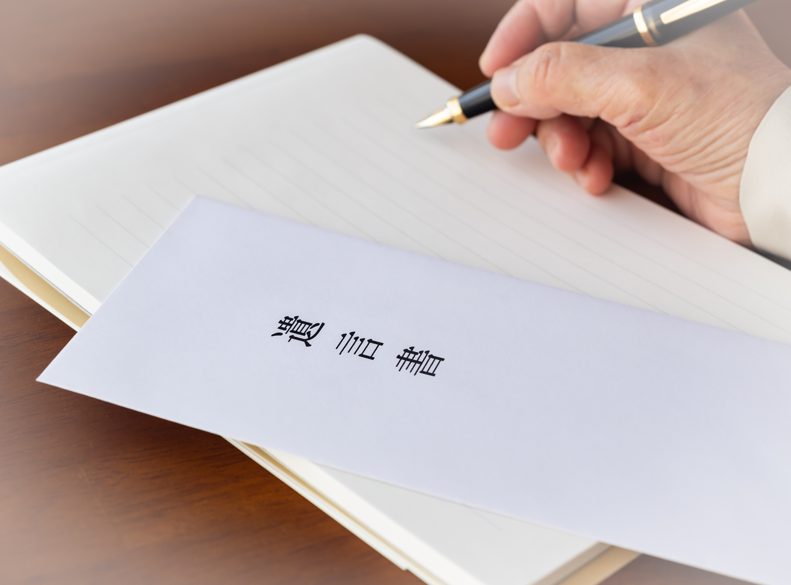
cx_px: 469
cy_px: 267
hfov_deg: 22.7
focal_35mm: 87
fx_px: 1968
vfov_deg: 16.9
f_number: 6.3
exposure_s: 1/8
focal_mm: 70
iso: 100
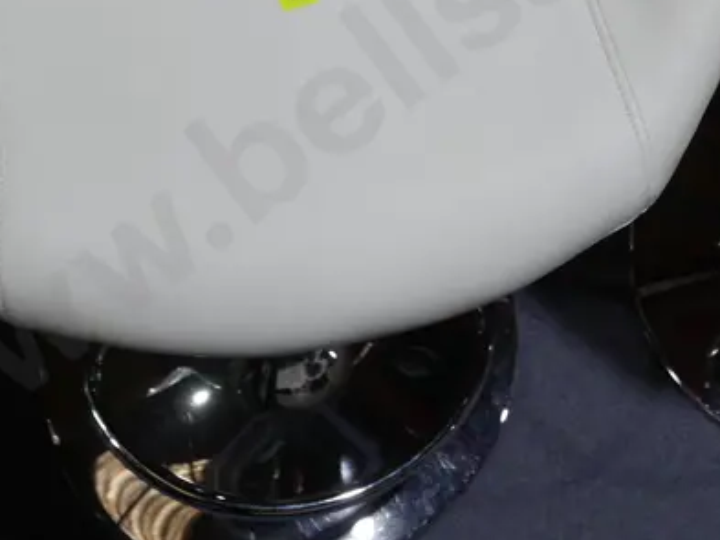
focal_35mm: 73
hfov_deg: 25.9
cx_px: 630
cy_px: -110
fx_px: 1519
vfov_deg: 19.0
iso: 200
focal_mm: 14
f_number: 4
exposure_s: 1/125
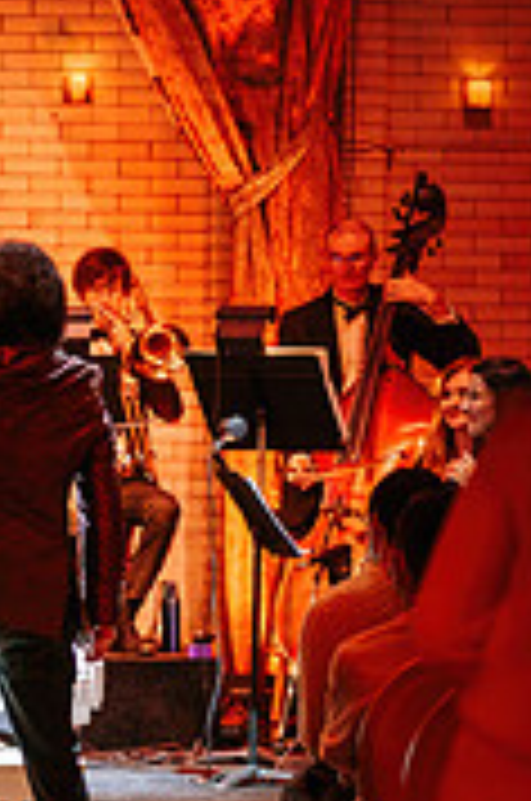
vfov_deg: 9.4
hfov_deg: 6.3
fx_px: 4842
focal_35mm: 218
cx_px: -18
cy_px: 621
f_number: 2.8
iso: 1000
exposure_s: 1/30
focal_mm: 86
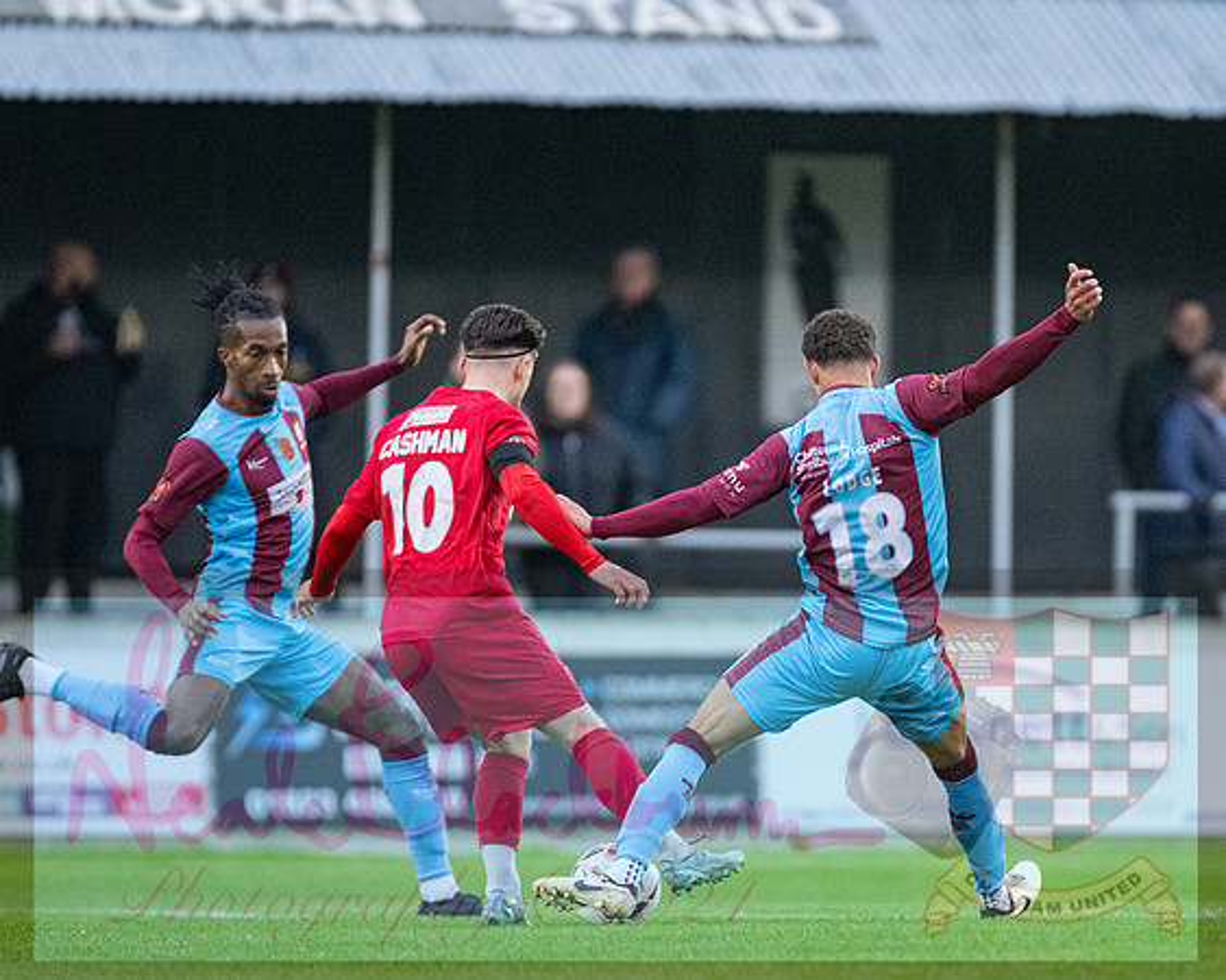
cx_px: 773
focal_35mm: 549
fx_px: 19926
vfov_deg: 2.8
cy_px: 471
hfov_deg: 3.5
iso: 4000
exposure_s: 1/1000
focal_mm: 300
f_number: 2.8
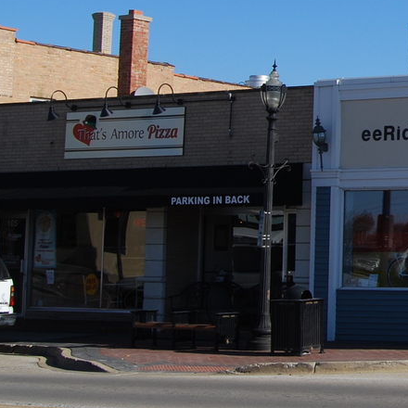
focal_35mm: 103
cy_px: 49
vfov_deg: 16.7
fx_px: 1373
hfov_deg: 15.2
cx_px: 671
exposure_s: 1/250
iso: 100
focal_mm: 22
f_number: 8
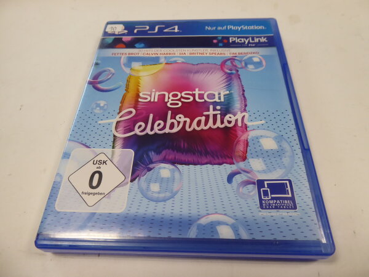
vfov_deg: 54.9
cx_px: 184
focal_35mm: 25
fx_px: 266
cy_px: 138
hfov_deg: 69.4
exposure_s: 1/60
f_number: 3.3
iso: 250
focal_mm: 4.3
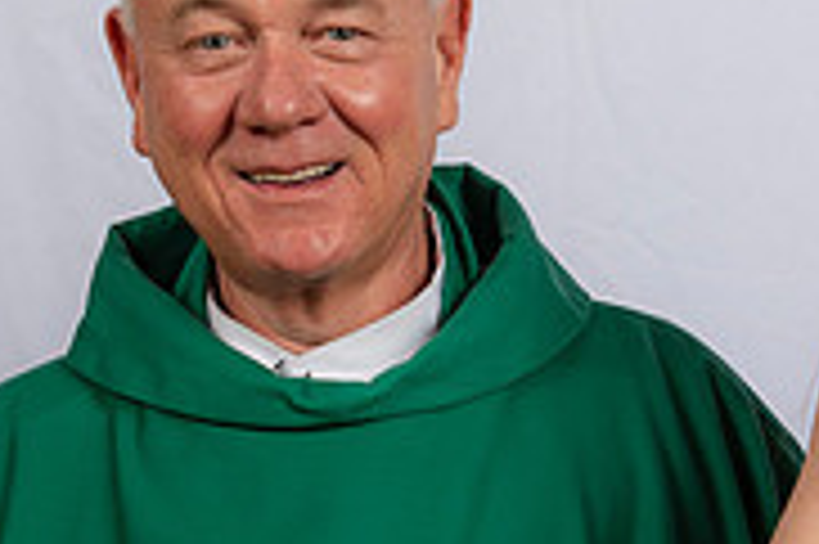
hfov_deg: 12.3
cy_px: 490
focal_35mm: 166
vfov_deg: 8.2
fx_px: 3773
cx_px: 626
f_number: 8
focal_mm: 52
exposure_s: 1/200
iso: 320
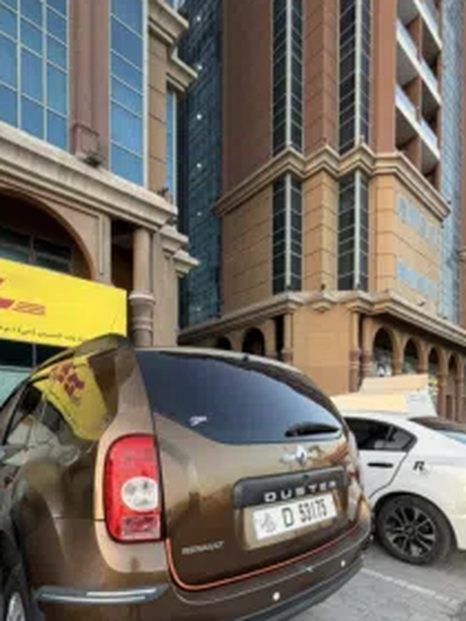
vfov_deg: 78.2
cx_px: 237
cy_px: 430
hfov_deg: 66.0
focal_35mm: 20
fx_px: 359
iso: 125
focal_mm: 2.22
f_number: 2.2
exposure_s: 1/121
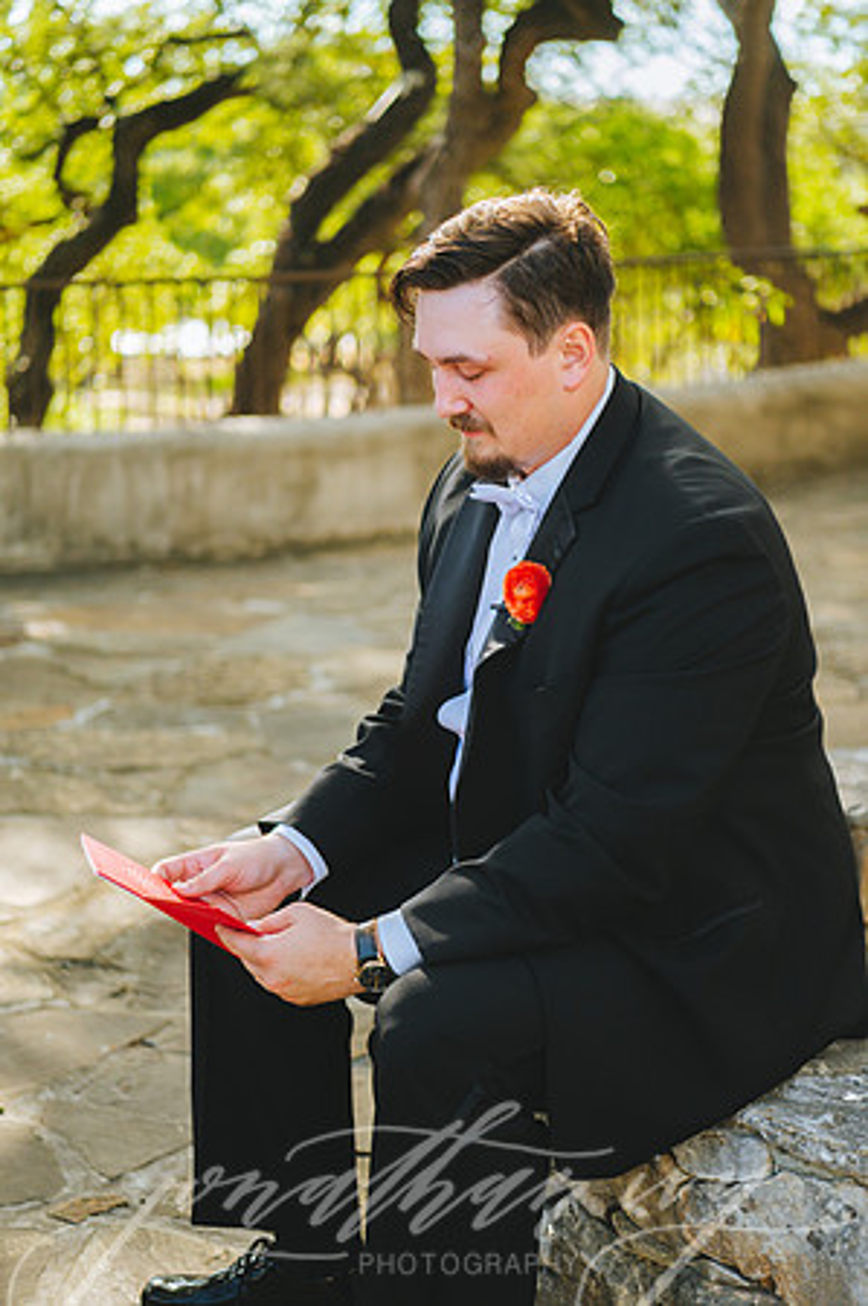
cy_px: 653
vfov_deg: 28.9
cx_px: 434
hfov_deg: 19.4
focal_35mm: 70
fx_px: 2537
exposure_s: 1/1250
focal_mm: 70
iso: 640
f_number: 2.8
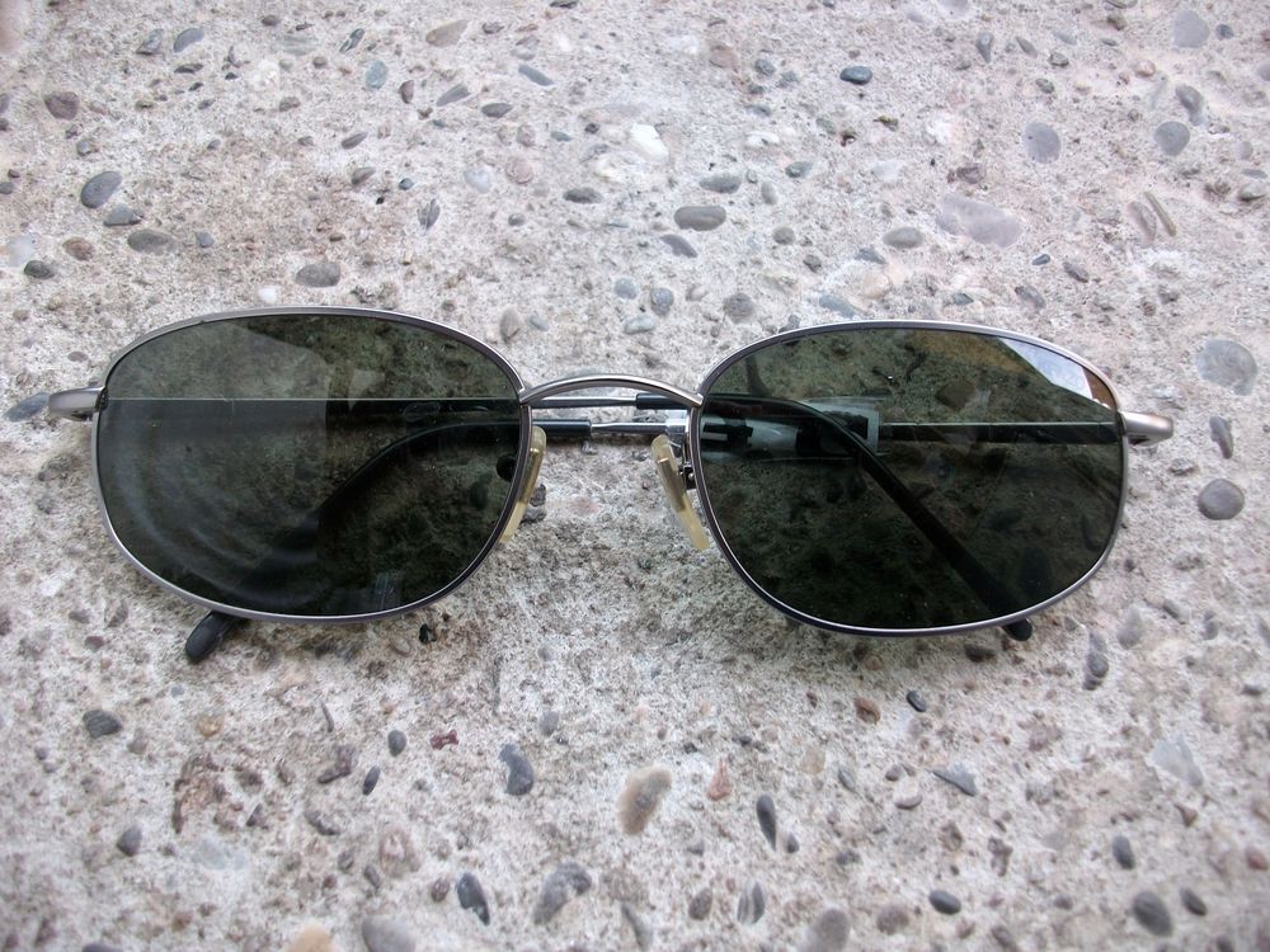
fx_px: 1174
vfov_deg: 44.2
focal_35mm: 32
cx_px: 635
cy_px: 476
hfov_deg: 56.8
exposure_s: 1/40
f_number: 2.9
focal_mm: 5.7
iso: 88
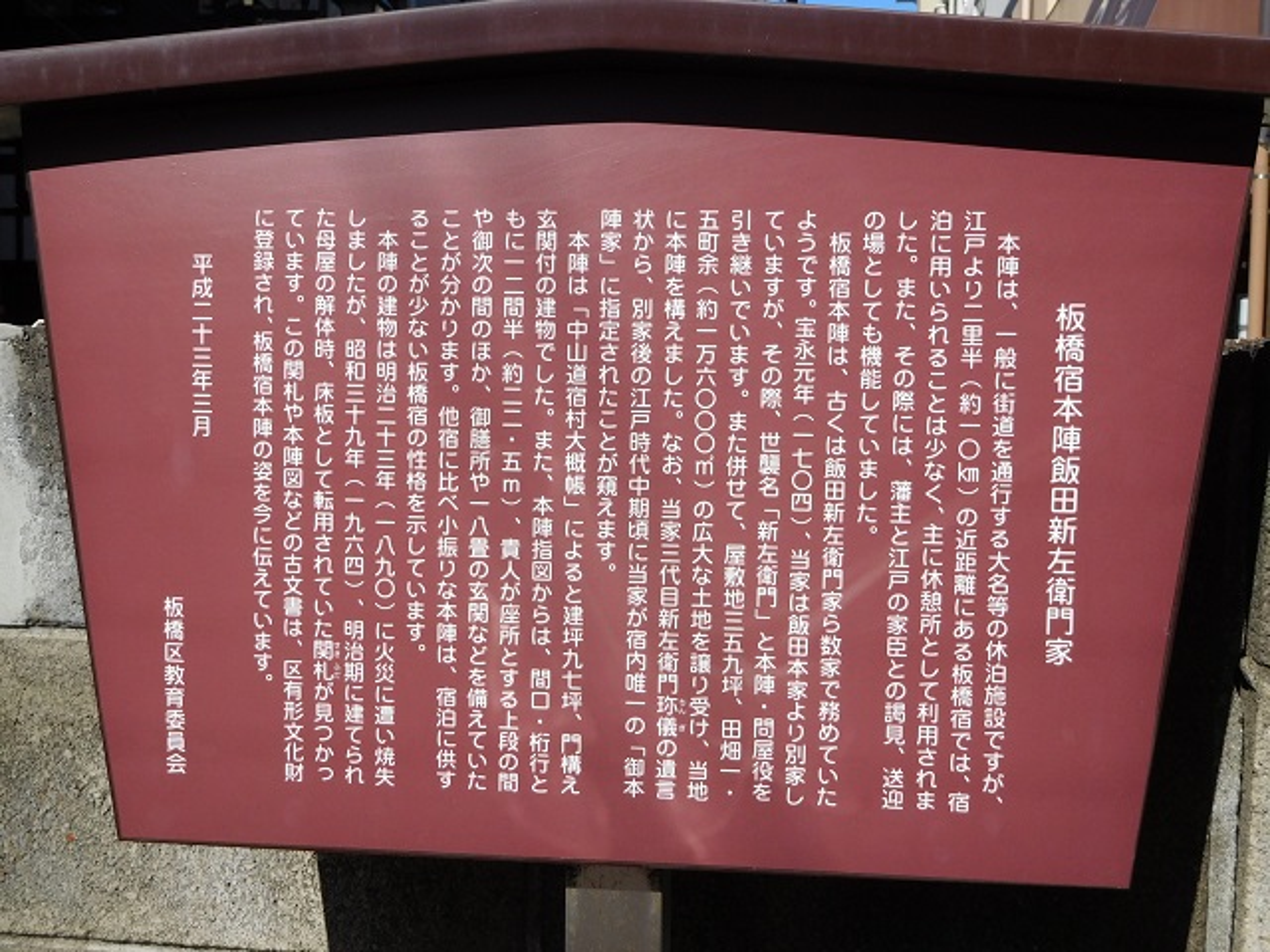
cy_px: 476
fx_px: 1468
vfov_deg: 36.0
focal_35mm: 40
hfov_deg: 46.8
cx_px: 635
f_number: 3.9
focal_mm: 7.1
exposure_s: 1/1250
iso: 125
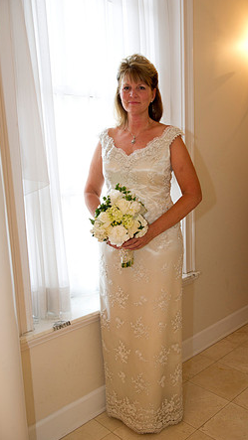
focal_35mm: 34
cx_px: 143
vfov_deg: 58.0
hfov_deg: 34.6
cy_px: 221
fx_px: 398
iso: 1600
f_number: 4
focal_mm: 32
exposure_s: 1/80
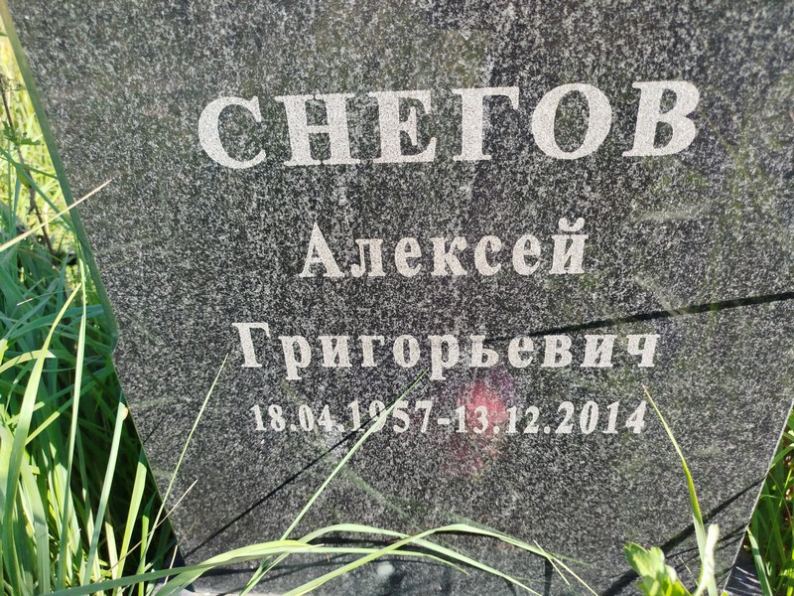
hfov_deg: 71.6
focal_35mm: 24
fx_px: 550
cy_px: 298
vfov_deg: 56.8
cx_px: 397
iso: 50
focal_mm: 5.31
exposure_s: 1/294
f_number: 1.7
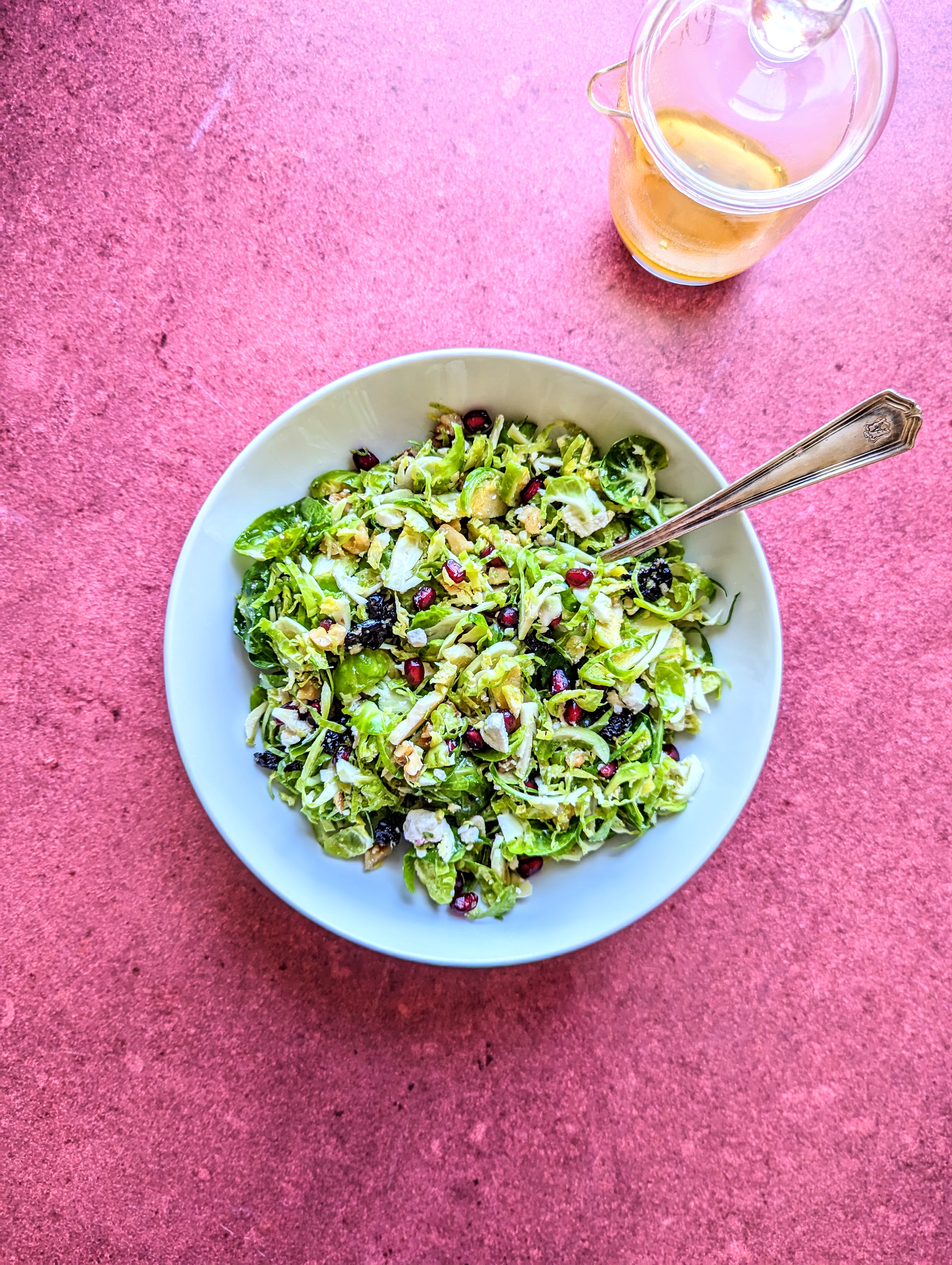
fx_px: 878
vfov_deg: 71.5
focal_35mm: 24
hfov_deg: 56.9
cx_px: 476
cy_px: 632
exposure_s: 1/90
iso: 87
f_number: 1.85
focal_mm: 6.81
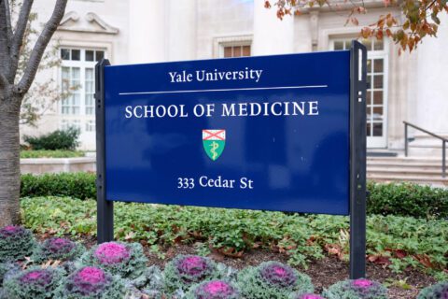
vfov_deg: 37.9
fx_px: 436
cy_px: 150
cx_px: 224
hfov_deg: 54.4
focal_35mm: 35
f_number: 2
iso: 200
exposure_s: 1/60
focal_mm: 23
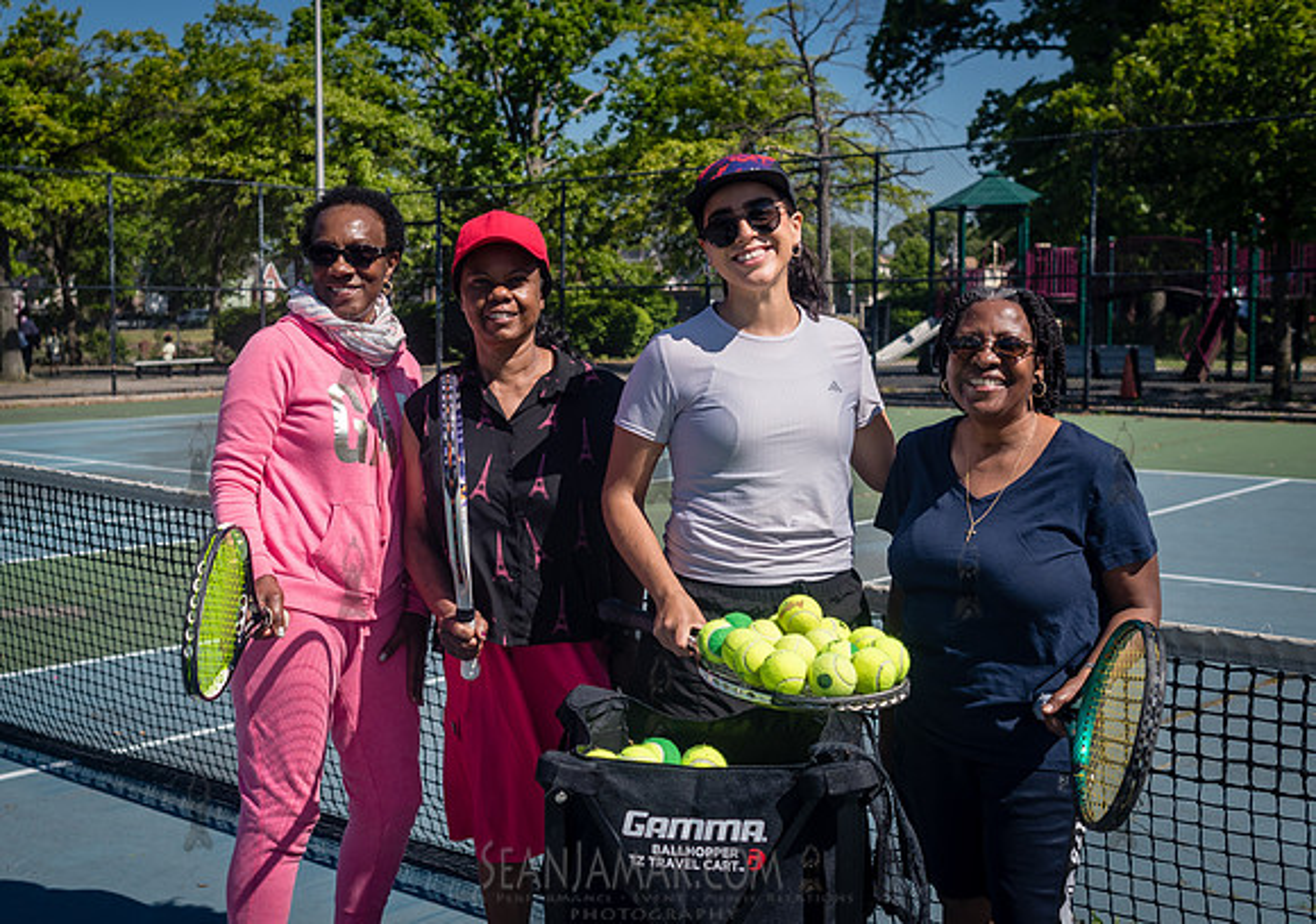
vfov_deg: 32.3
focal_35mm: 43
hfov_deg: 44.6
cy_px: 441
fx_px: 1595
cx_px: 529
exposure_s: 1/2000
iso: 200
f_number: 4.5
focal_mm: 35
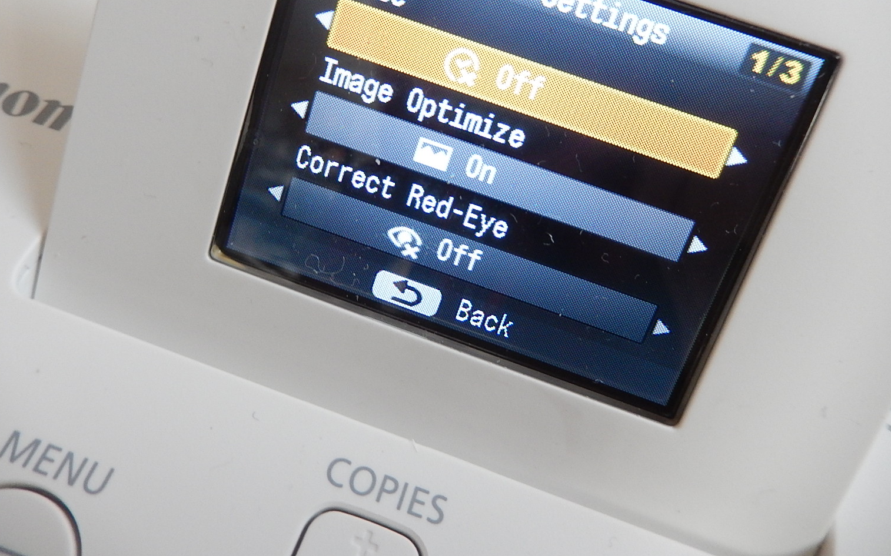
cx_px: 434
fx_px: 680
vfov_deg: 44.2
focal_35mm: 28
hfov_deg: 66.5
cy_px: 212
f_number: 3.4
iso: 400
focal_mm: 4.5
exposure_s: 1/15
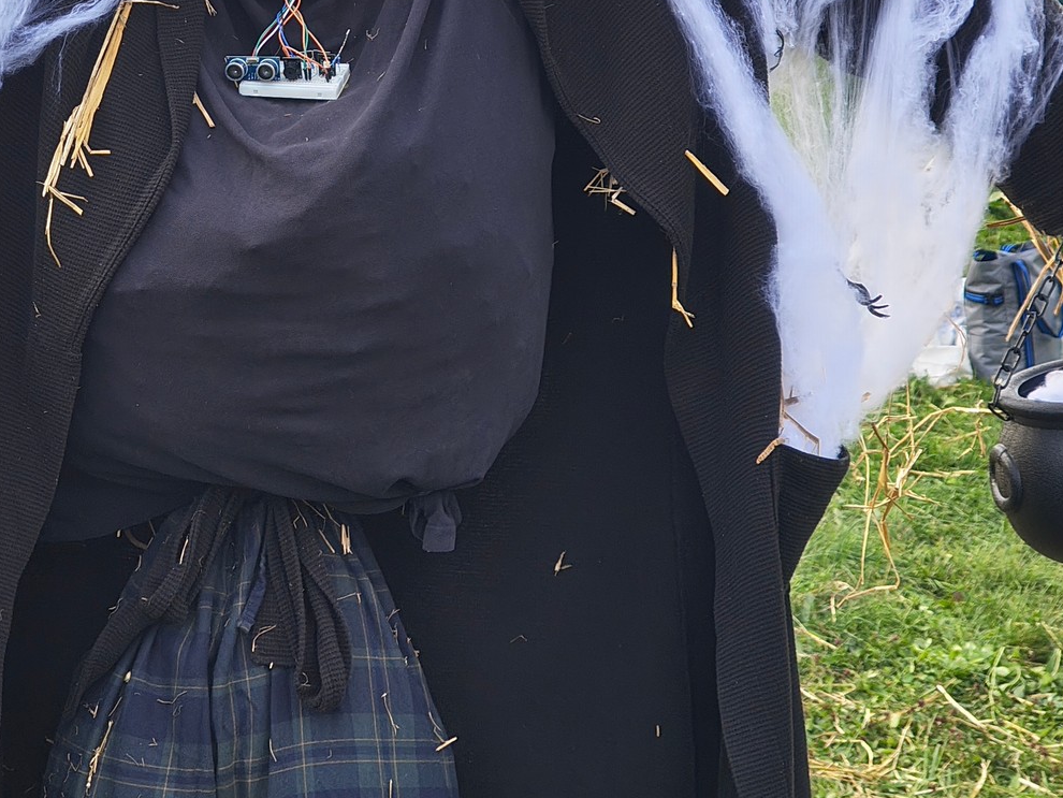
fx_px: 3102
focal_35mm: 101
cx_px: 243
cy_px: 23
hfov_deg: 19.3
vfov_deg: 14.4
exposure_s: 1/188
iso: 50
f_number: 2
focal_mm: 7.1
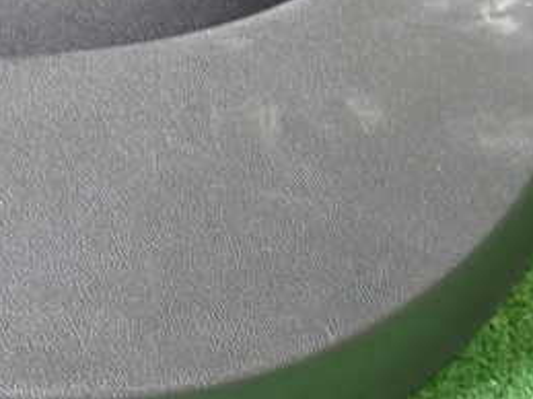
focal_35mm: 102
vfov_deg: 14.4
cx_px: 300
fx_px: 1570
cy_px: 107
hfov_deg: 19.3
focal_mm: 7.84
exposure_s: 1/30
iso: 800
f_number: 2.9
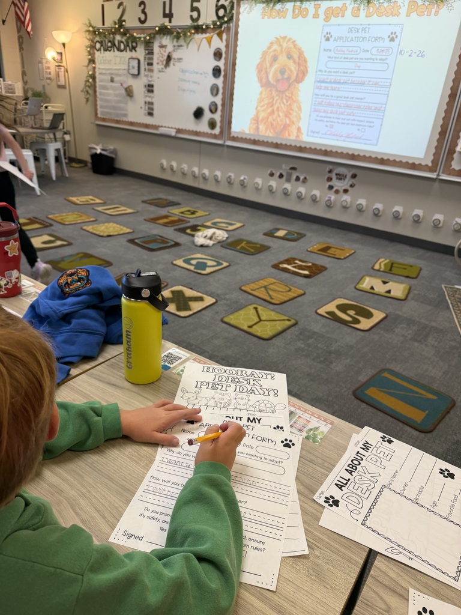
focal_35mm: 24
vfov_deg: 71.6
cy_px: 308
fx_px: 426
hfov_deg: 56.8
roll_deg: -5.6
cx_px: 230
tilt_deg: -25.1
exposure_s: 1/120
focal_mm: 6.76
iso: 125
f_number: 1.78
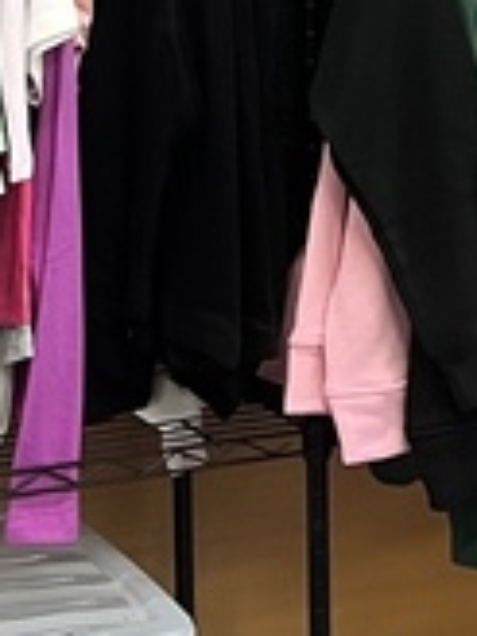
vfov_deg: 11.4
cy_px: -500
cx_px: 403
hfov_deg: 9.1
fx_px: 2976
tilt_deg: +2.6
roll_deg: +1.0
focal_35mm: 162
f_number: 1.5
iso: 80
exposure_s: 1/60
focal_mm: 5.7
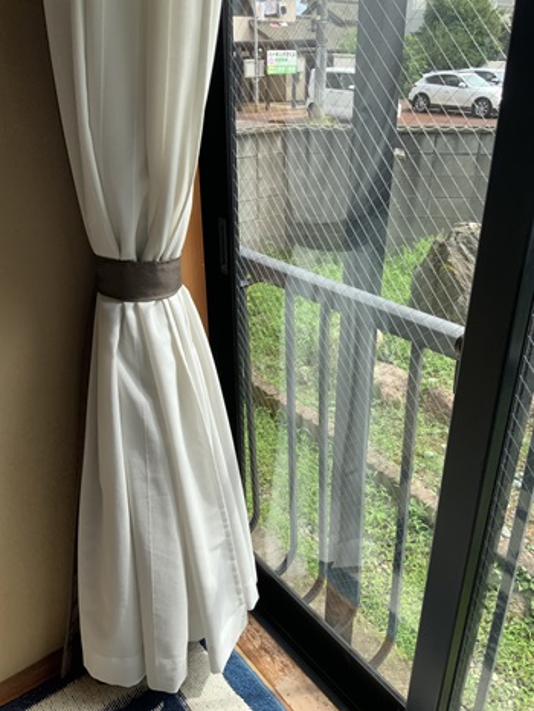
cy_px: 356
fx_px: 596
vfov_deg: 61.6
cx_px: 267
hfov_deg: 48.3
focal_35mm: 29
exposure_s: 1/642
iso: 16
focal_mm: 3
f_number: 1.8
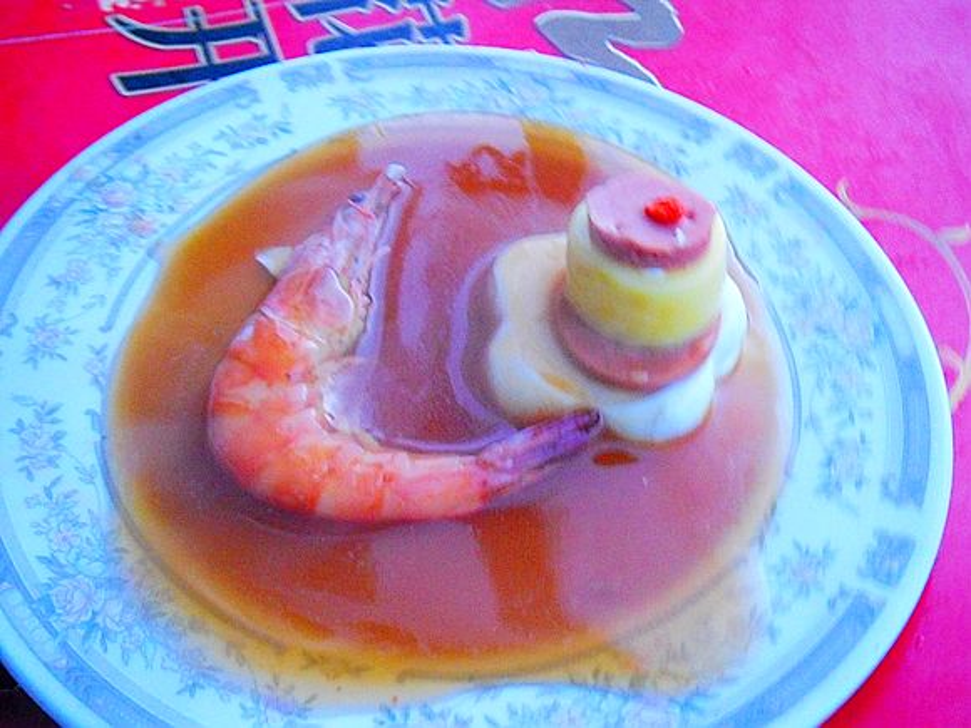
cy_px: 364
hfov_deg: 40.4
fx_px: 1318
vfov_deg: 30.9
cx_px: 486
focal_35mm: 47
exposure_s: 1/11
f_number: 4.5
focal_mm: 8.46
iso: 800
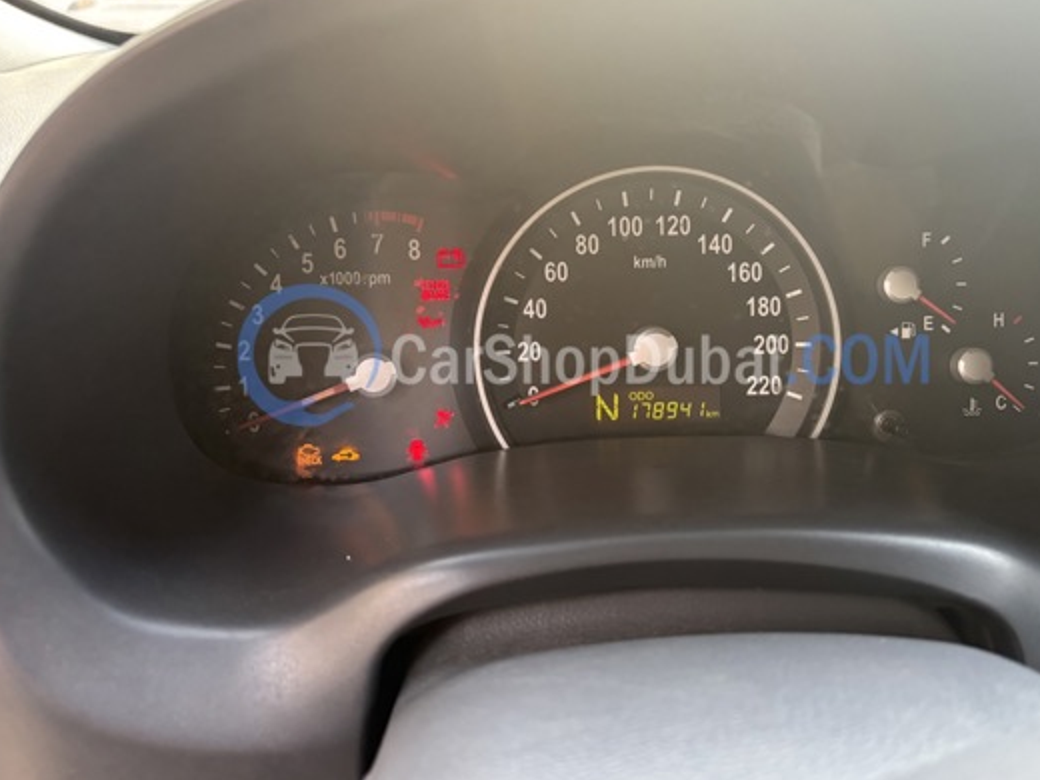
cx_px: 582
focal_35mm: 30
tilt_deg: -26.4
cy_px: 358
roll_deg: -1.1
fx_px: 901
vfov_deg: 46.8
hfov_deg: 59.8
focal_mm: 5.96
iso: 320
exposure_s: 1/60
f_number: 1.6
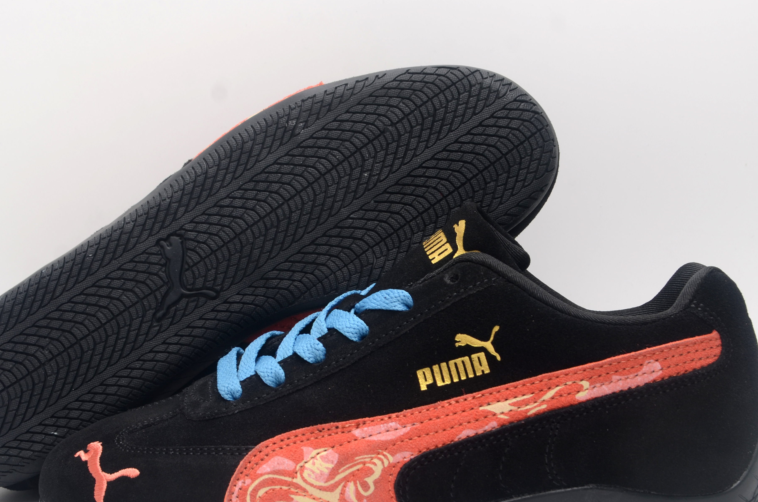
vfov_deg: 14.8
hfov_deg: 22.3
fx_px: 1926
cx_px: 347
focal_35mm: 92
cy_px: 285
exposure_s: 1/125
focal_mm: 45
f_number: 8
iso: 100
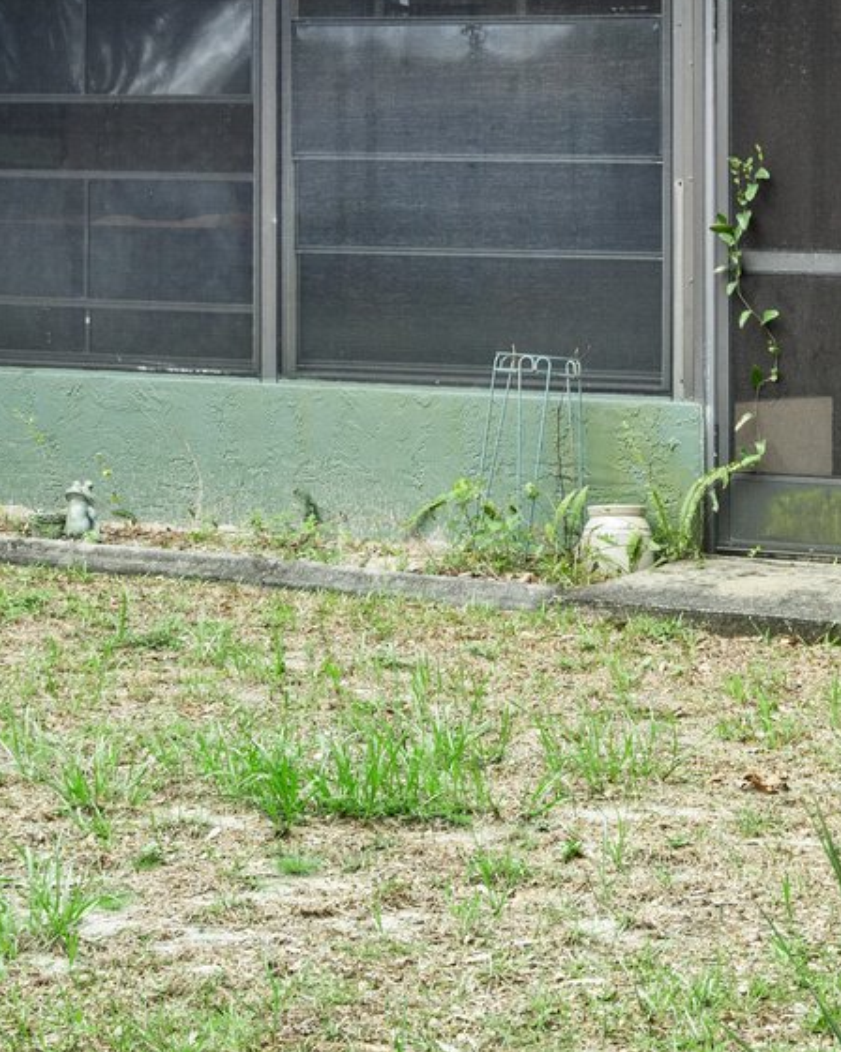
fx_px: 3205
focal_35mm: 103
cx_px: 862
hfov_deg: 14.7
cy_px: 324
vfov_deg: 18.6
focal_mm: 30
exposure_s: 1/25
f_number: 8
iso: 320
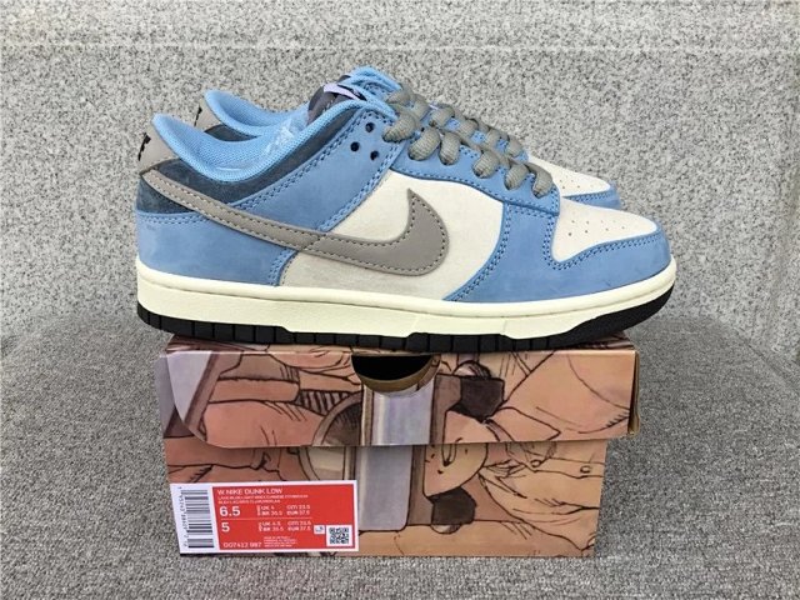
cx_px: 400
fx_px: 716
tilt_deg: -20.9
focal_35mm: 31
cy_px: 300
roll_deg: +0.1
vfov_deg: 45.4
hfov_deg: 58.4
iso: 25
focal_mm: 3.3
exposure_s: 1/50
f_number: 2.4
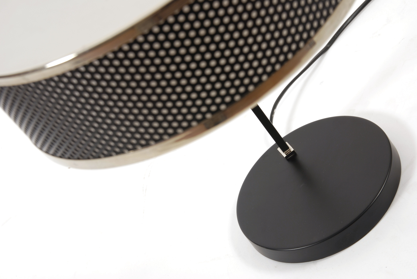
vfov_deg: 18.2
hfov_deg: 27.0
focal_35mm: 75
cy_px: 140
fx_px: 870
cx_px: 208
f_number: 10
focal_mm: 50
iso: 100
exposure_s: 1/60
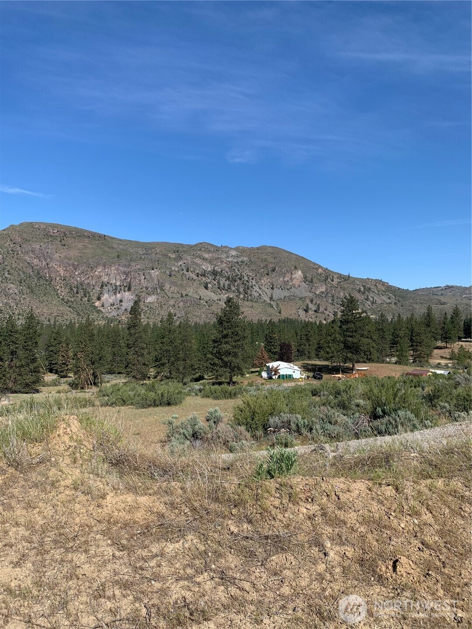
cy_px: 314
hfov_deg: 53.1
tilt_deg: +2.4
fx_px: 473
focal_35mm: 26
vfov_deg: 67.3
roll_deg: +0.4
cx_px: 236
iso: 25
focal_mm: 4.25
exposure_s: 1/2309
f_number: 1.8
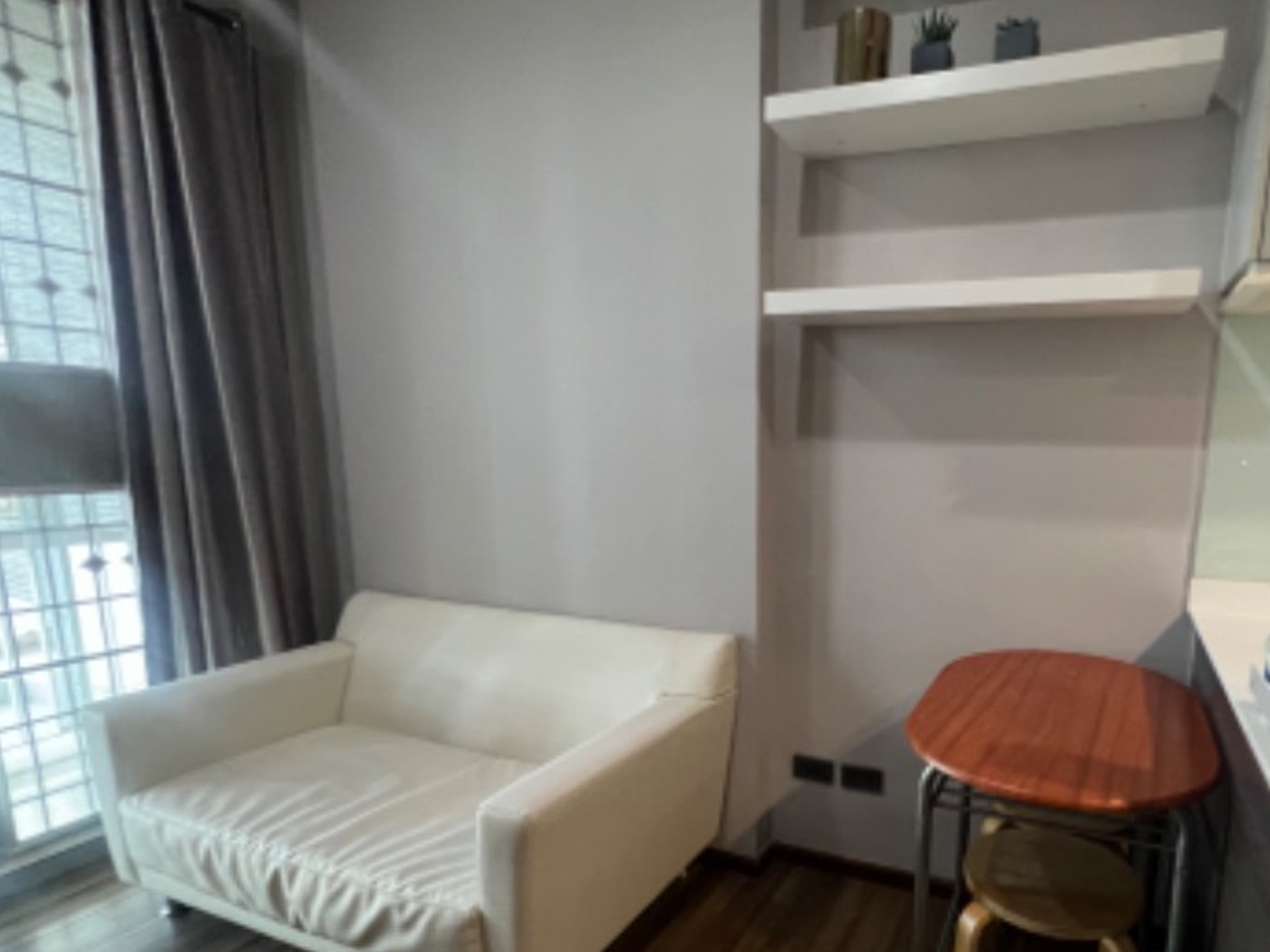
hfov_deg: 82.6
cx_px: 815
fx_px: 697
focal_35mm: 19
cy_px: 575
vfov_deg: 67.9
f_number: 1.8
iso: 400
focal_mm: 1.57
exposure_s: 1/50
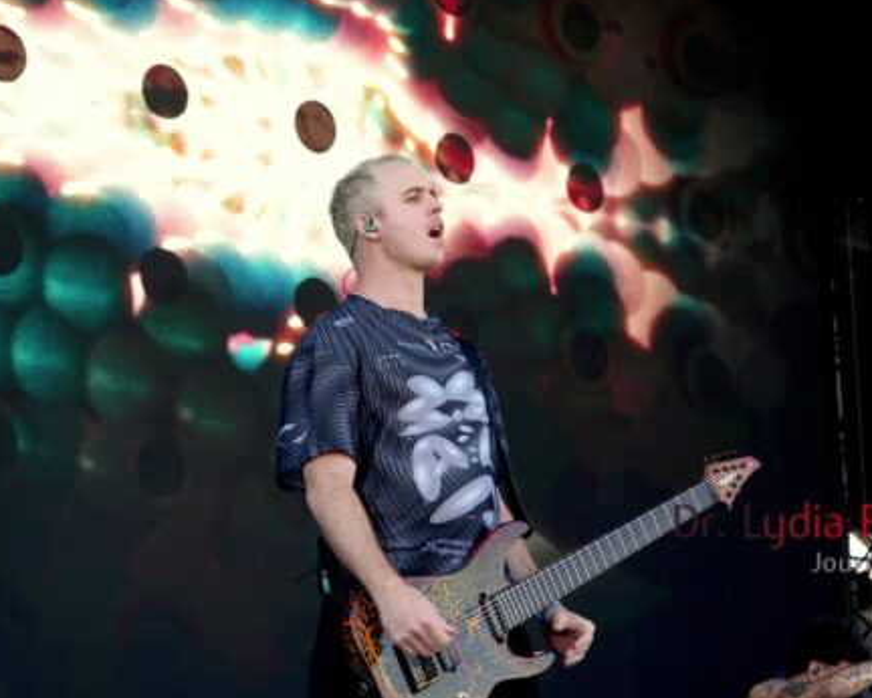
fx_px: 2969
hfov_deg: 16.7
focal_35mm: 115
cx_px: 462
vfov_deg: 13.4
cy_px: 246
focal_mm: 46
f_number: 4.5
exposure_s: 1/160
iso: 200
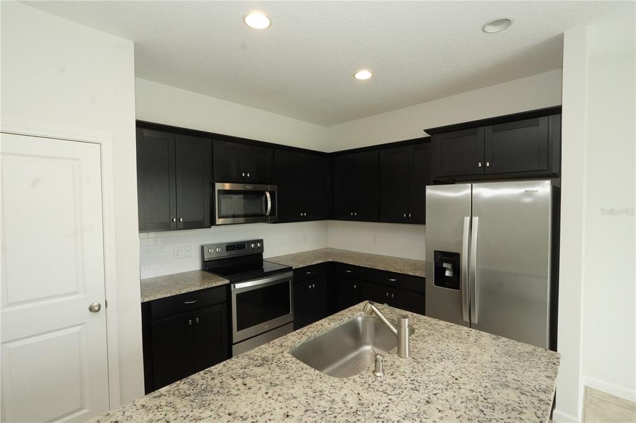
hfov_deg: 95.0
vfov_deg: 72.0
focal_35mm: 16
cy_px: 212
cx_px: 318
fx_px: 291
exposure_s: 1/60
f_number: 16
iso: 3200
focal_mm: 11
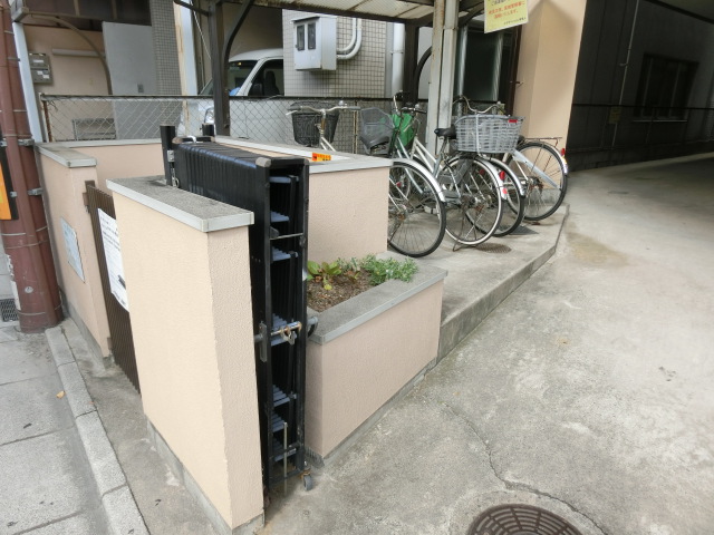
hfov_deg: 71.6
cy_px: 268
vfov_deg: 56.8
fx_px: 495
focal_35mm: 24
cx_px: 357
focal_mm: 4.24
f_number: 3
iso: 80
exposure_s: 1/250
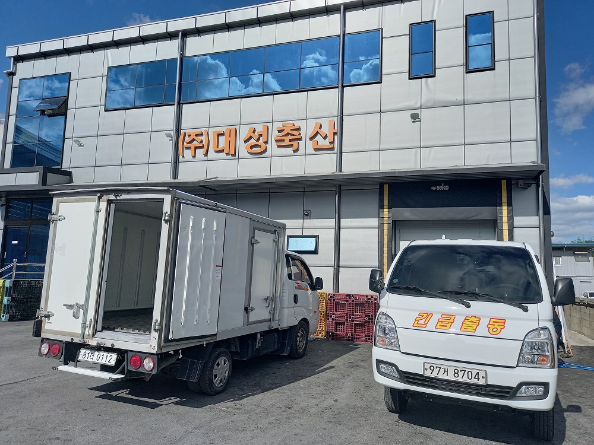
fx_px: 429
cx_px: 297
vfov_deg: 54.9
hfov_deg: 69.4
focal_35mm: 25
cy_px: 222
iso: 25
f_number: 2
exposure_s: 1/1503
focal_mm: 4.6
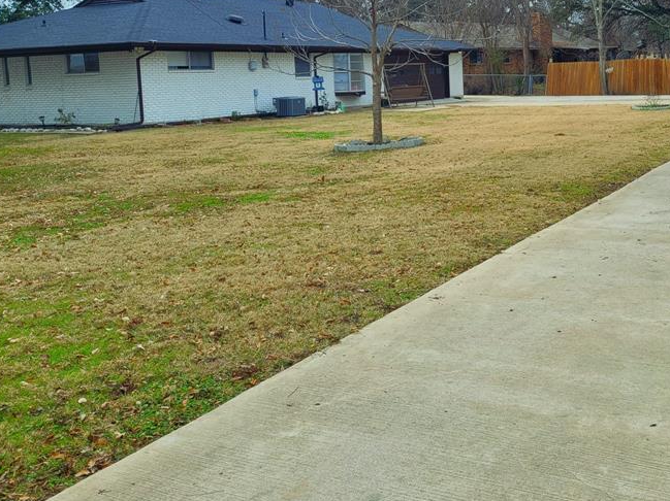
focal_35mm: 41
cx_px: 500
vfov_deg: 34.5
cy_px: 140
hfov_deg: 44.3
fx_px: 793
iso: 40
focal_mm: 5.4
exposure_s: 1/833
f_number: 1.8
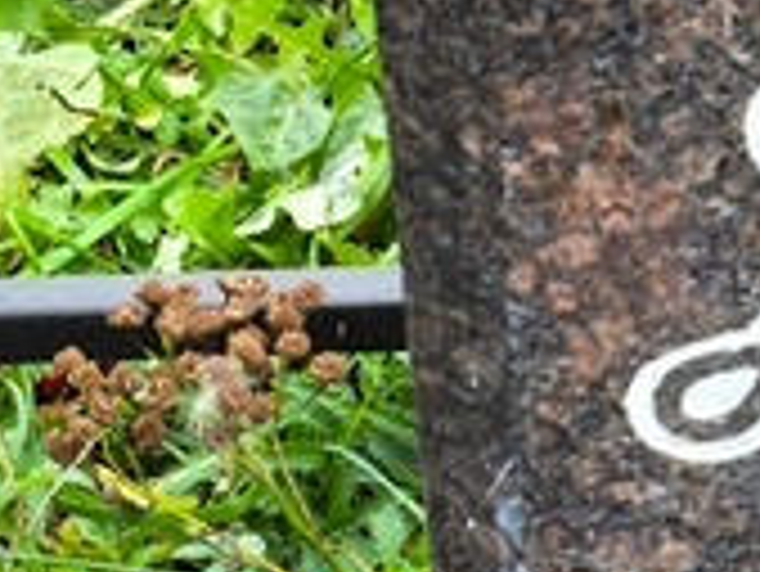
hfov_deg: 8.2
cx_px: 1095
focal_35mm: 236
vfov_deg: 6.3
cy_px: 189
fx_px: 5185
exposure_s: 1/120
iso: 64
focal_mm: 4.71
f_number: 1.7
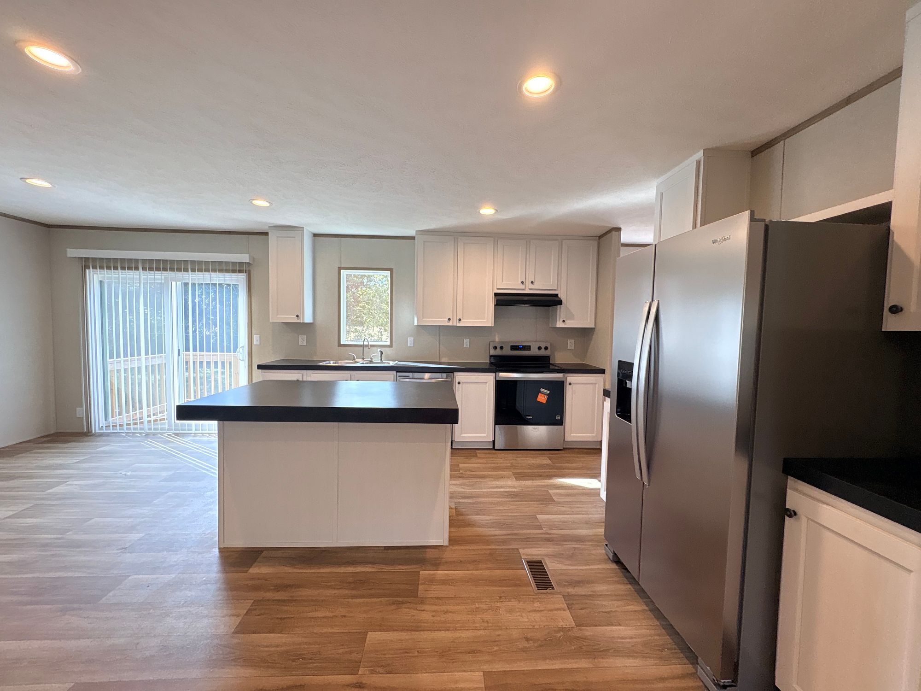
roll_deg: -0.7
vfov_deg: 85.7
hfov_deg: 102.1
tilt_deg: -2.7
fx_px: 372
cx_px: 460
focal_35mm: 14
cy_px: 346
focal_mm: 2.22
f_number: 2.2
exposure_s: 1/120
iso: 125
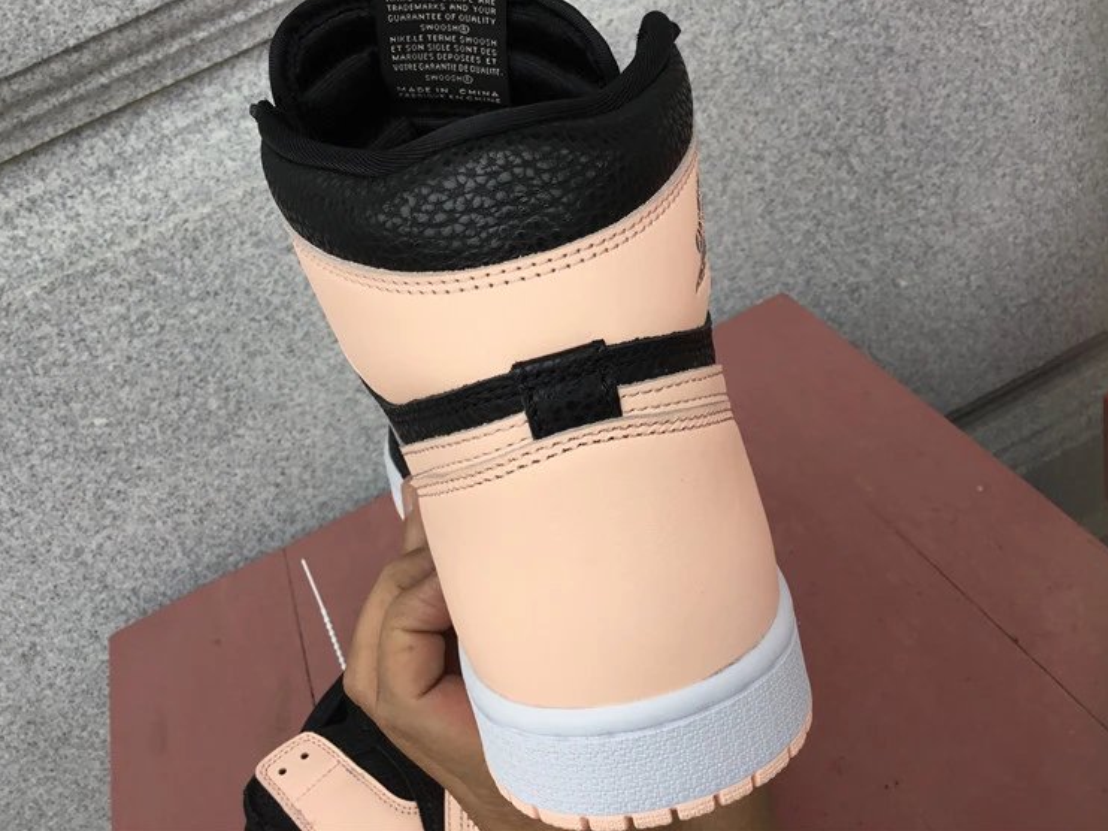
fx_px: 1056
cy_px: 390
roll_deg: +24.1
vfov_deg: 42.9
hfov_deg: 55.3
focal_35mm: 33
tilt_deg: -35.1
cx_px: 530
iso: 25
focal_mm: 3.3
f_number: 2.4
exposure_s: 1/121
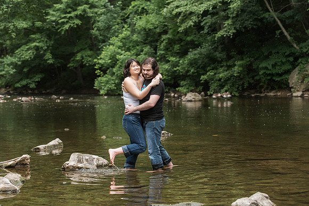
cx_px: 155
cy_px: 102
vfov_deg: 16.6
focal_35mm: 82
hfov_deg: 24.6
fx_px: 708
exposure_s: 1/200
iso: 1600
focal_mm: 80
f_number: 4
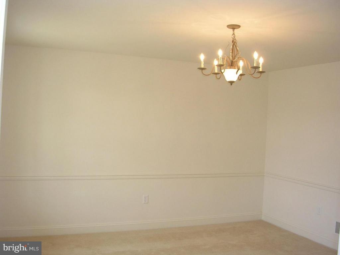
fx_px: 373
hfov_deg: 49.0
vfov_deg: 37.7
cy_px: 128
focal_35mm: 38
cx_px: 170
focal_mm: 5.8
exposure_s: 1/30.5
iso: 50
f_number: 2.8
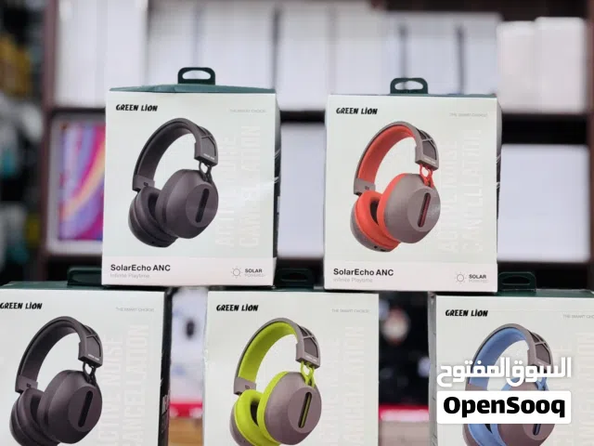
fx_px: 824
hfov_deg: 39.7
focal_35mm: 48
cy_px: 223
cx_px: 297
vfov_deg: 30.3
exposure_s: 1/100
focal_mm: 6.76
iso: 64
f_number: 1.78
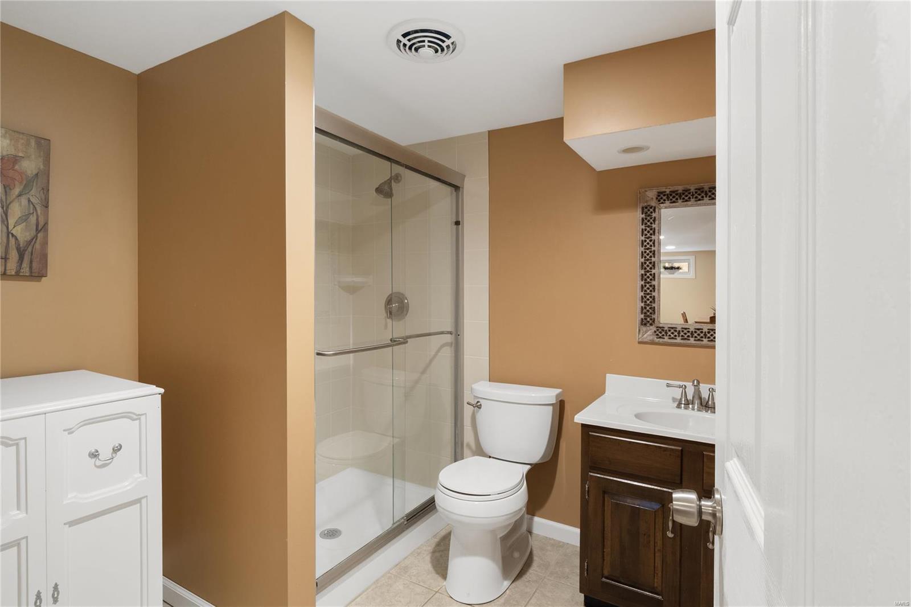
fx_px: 455
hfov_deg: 90.0
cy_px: 304
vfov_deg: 67.4
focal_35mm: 18
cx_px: 456
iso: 400
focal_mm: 9
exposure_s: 1.3
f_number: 7.1
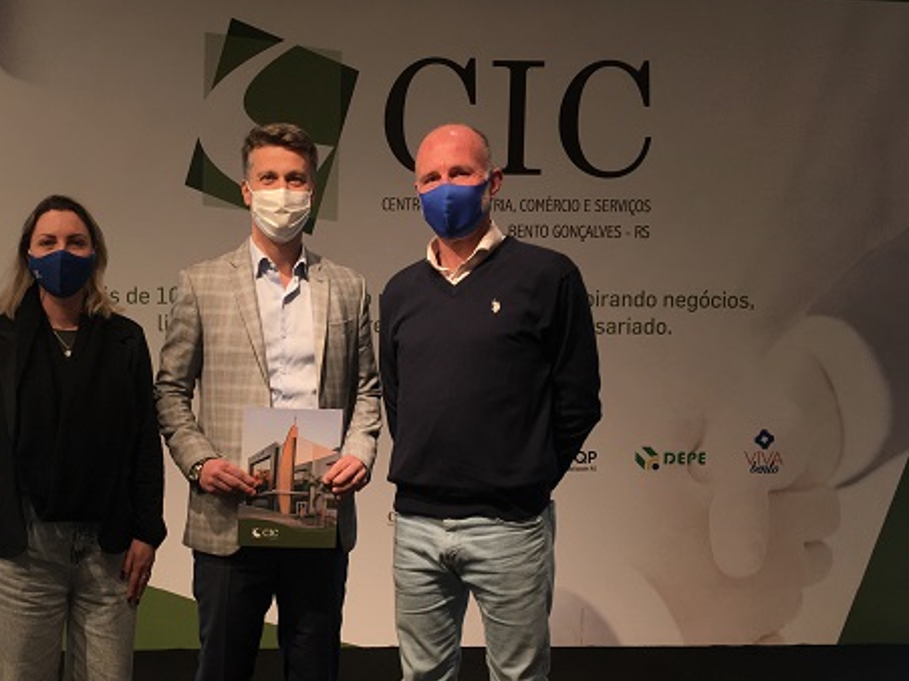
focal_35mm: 45
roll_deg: +0.6
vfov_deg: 32.0
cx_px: 228
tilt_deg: -3.2
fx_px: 1181
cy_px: 444
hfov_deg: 40.9
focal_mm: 4.15
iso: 32
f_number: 2.2
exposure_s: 1/30
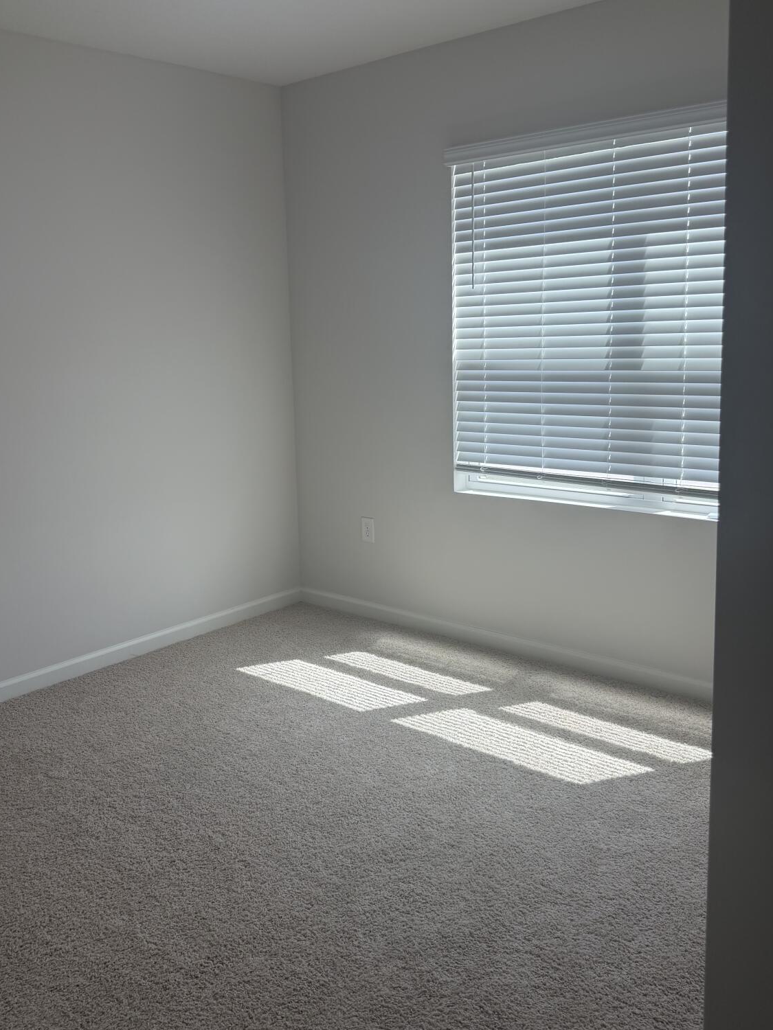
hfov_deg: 44.1
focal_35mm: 32
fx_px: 953
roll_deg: +1.6
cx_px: 357
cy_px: 478
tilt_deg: -9.4
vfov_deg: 56.8
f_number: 1.78
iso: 80
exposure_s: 1/330
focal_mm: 6.76
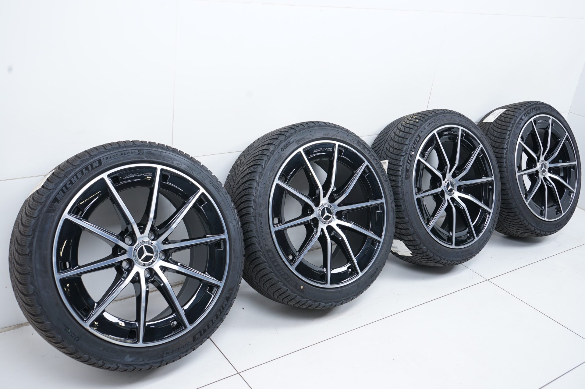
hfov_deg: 55.8
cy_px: 194
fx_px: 552
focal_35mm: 34
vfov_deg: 38.8
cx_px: 292
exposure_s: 1/125
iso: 250
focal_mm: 34
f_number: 7.1
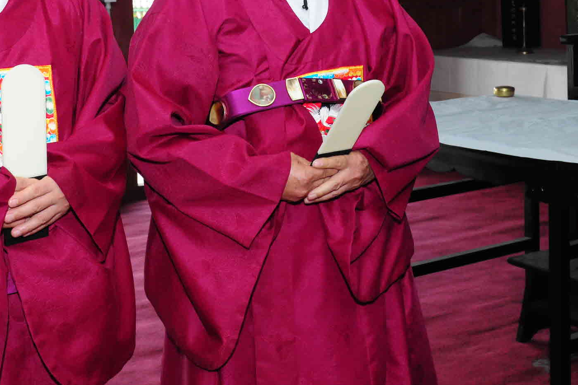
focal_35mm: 69
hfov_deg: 29.2
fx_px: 1108
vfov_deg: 19.3
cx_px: 291
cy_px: 15
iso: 1600
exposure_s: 1/125
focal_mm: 32
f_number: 8
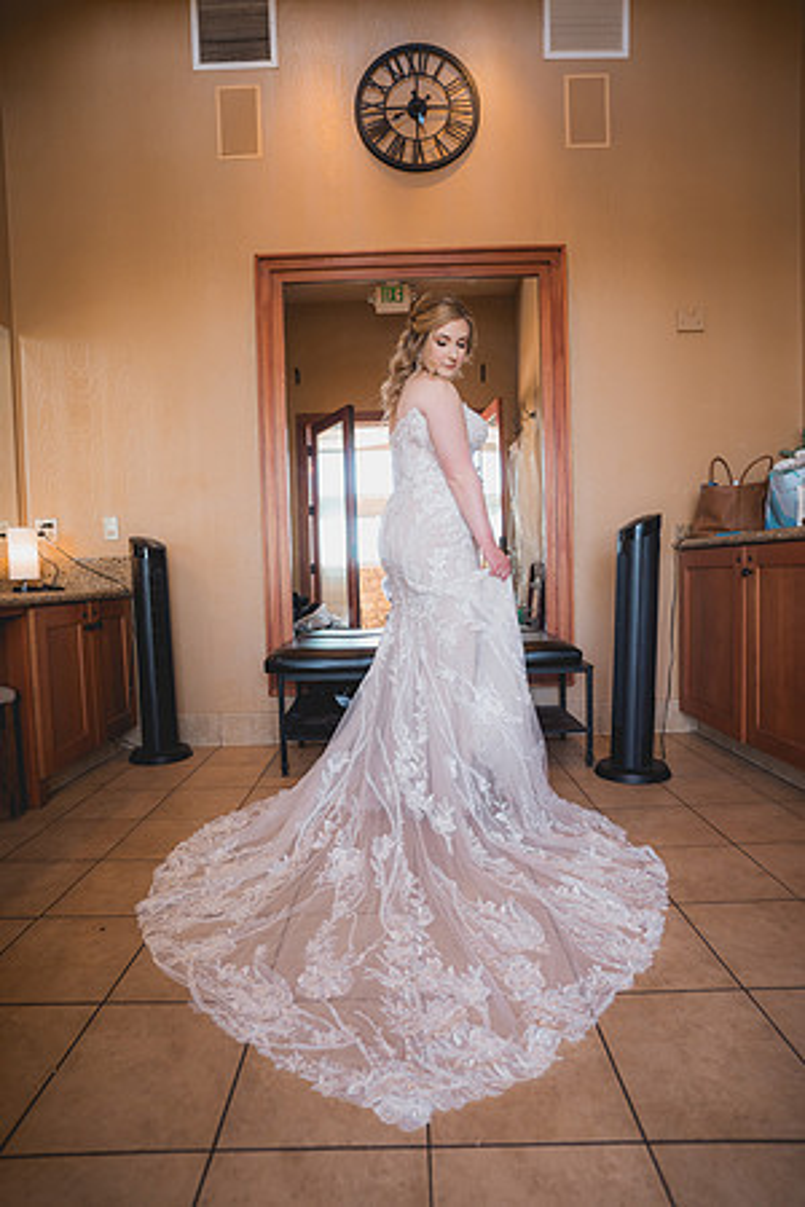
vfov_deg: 90.0
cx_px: 402
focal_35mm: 18
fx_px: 604
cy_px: 604
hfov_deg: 67.4
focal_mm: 18
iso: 1250
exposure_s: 1/320
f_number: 2.8
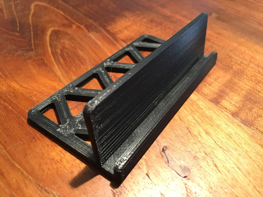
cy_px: 98
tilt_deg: -40.5
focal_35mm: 29
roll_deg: -5.5
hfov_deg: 61.7
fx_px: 220
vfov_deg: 48.2
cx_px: 132
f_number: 2.2
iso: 200
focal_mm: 4.15
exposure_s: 1/25
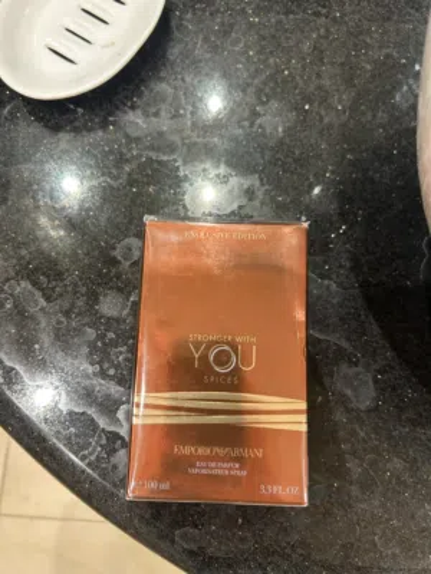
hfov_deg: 53.1
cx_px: 216
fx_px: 432
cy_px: 287
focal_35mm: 26
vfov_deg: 67.3
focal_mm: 5.7
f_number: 1.5
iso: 160
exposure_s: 1/50
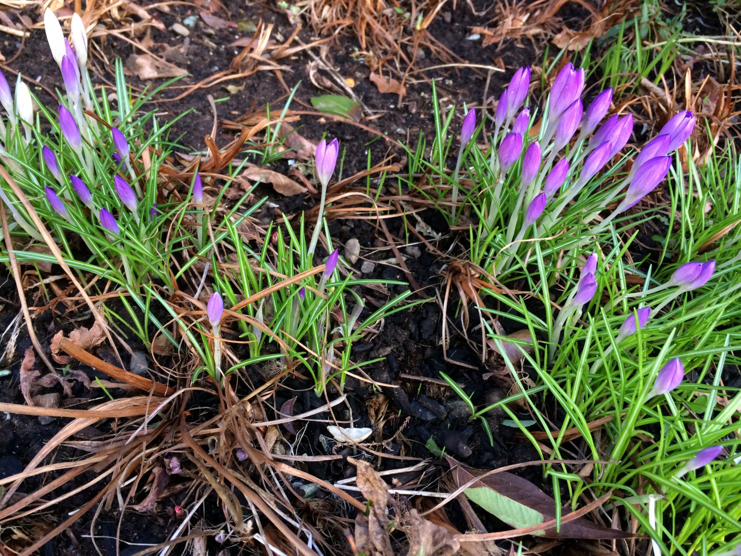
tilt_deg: -38.3
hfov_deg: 61.7
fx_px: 621
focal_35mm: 29
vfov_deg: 48.2
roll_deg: -4.1
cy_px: 278
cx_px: 370
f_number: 2.2
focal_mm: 4.15
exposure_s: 1/40
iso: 40
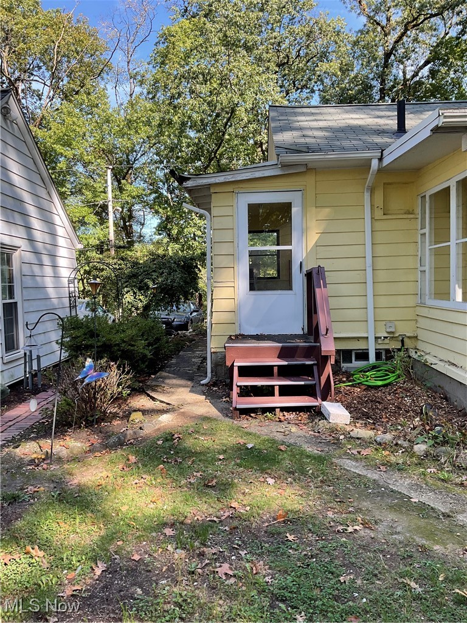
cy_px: 312
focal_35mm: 29
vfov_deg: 61.7
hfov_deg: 48.2
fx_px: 522
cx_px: 234
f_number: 1.8
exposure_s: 1/186
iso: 16
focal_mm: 3
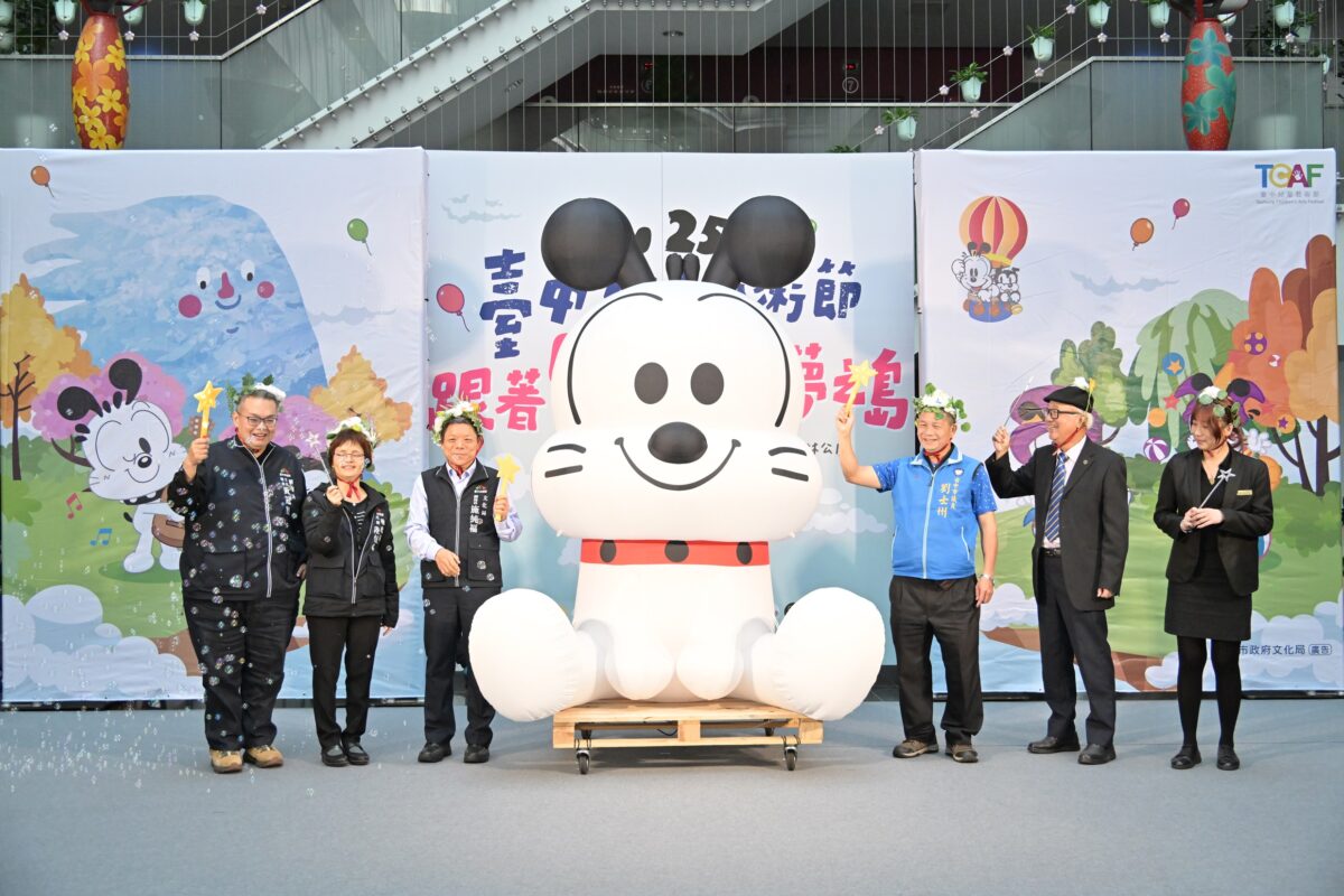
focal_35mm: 41
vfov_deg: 32.6
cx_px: 672
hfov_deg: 47.4
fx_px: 1531
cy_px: 448
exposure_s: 1/320
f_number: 6.3
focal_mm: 41
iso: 4000
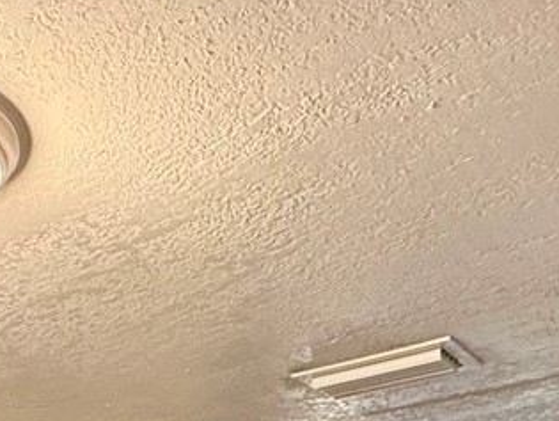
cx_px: 34
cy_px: 876
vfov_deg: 15.7
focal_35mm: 71
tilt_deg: -4.9
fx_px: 1148
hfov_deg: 26.3
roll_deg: -0.6
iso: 320
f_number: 2.2
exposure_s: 1/60
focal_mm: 2.22
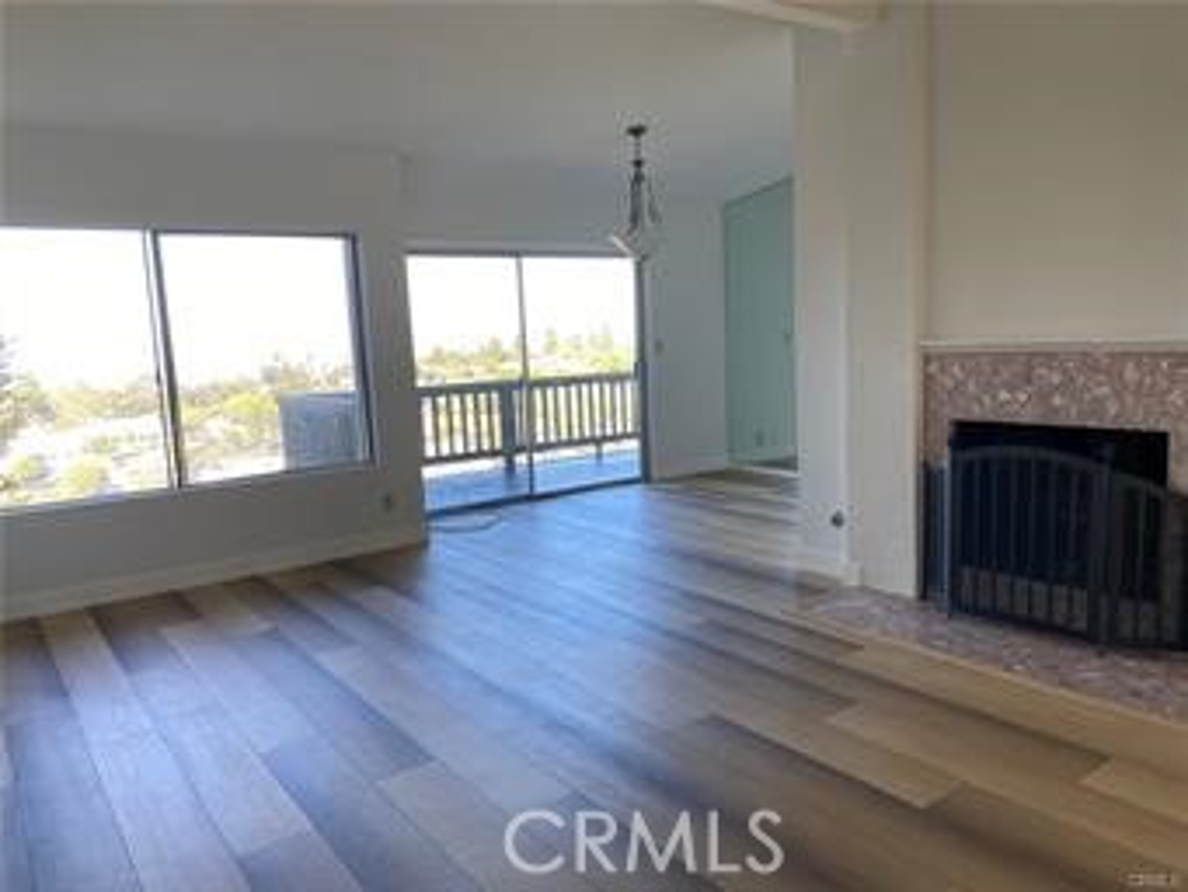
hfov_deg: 67.3
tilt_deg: -7.7
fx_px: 893
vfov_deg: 53.1
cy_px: 446
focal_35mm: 26
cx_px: 594
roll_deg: +3.2
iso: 64
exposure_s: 1/121
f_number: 1.8
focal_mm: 4.25
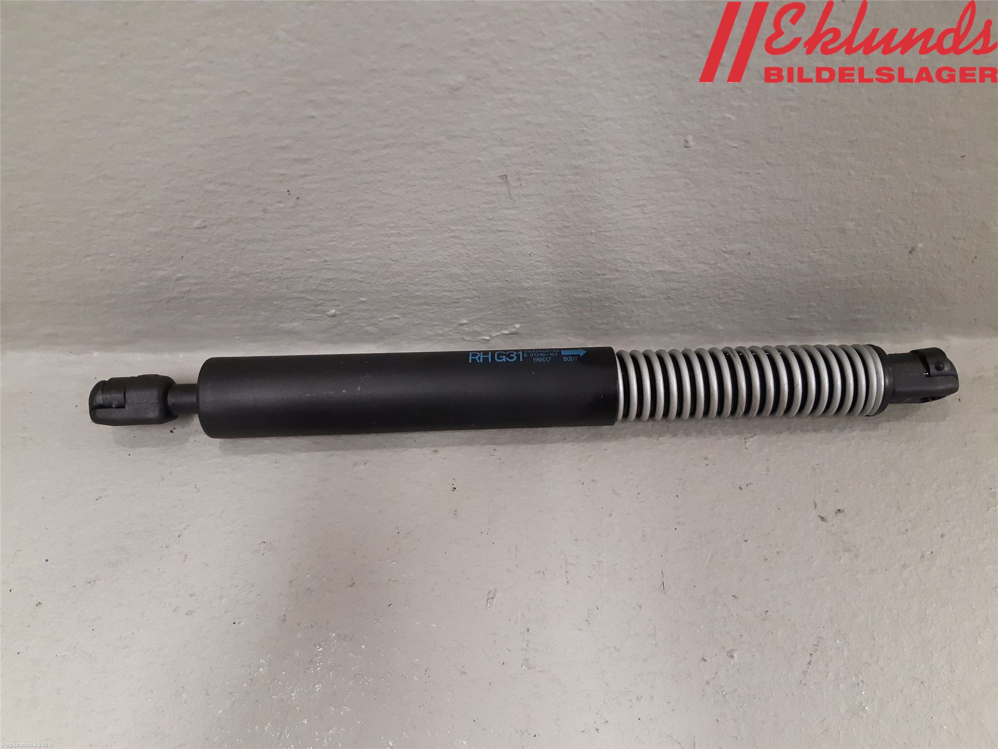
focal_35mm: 26
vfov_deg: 53.1
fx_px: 750
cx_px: 499
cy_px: 374
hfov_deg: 67.3
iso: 200
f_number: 1.7
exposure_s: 1/50
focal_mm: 3.93
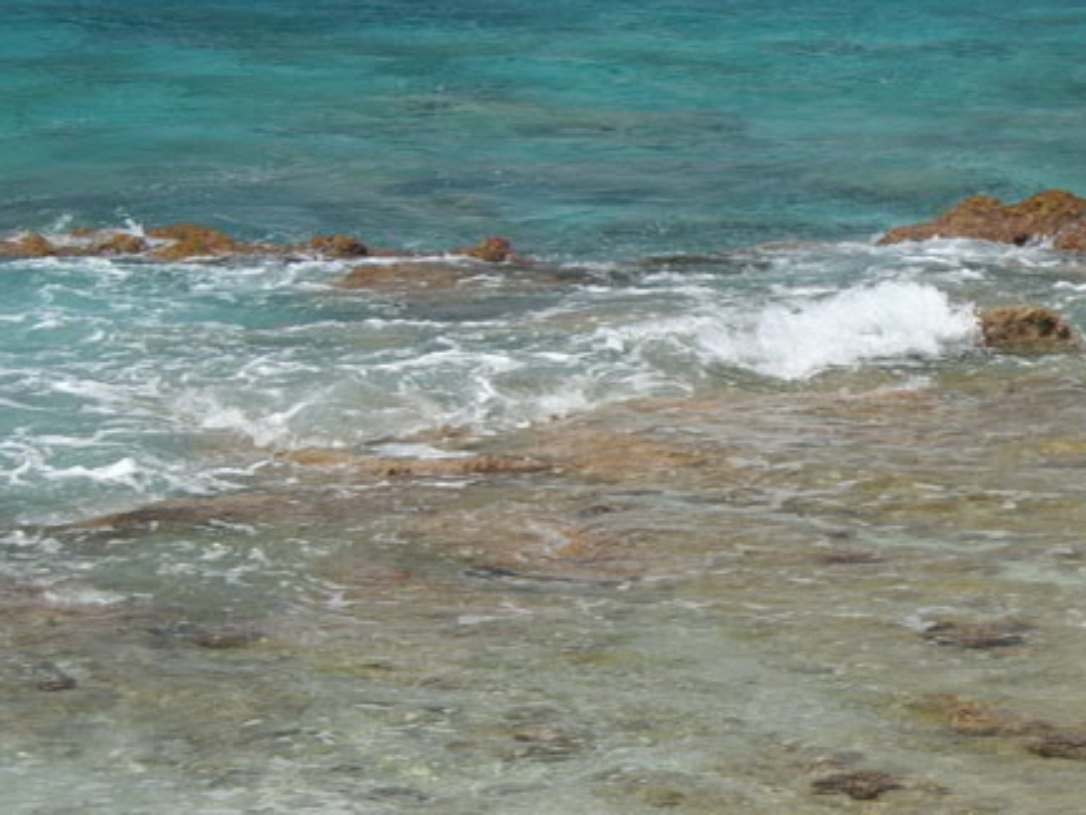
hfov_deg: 10.9
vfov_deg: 8.4
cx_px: 1521
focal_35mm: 176
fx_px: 5511
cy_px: 581
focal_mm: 35
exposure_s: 1/125
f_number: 11
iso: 100
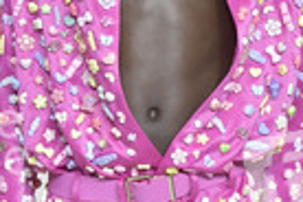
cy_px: 53
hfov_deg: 5.7
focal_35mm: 364
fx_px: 3063
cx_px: 156
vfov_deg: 3.8
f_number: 6.3
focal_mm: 105
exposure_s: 1/320
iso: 2500
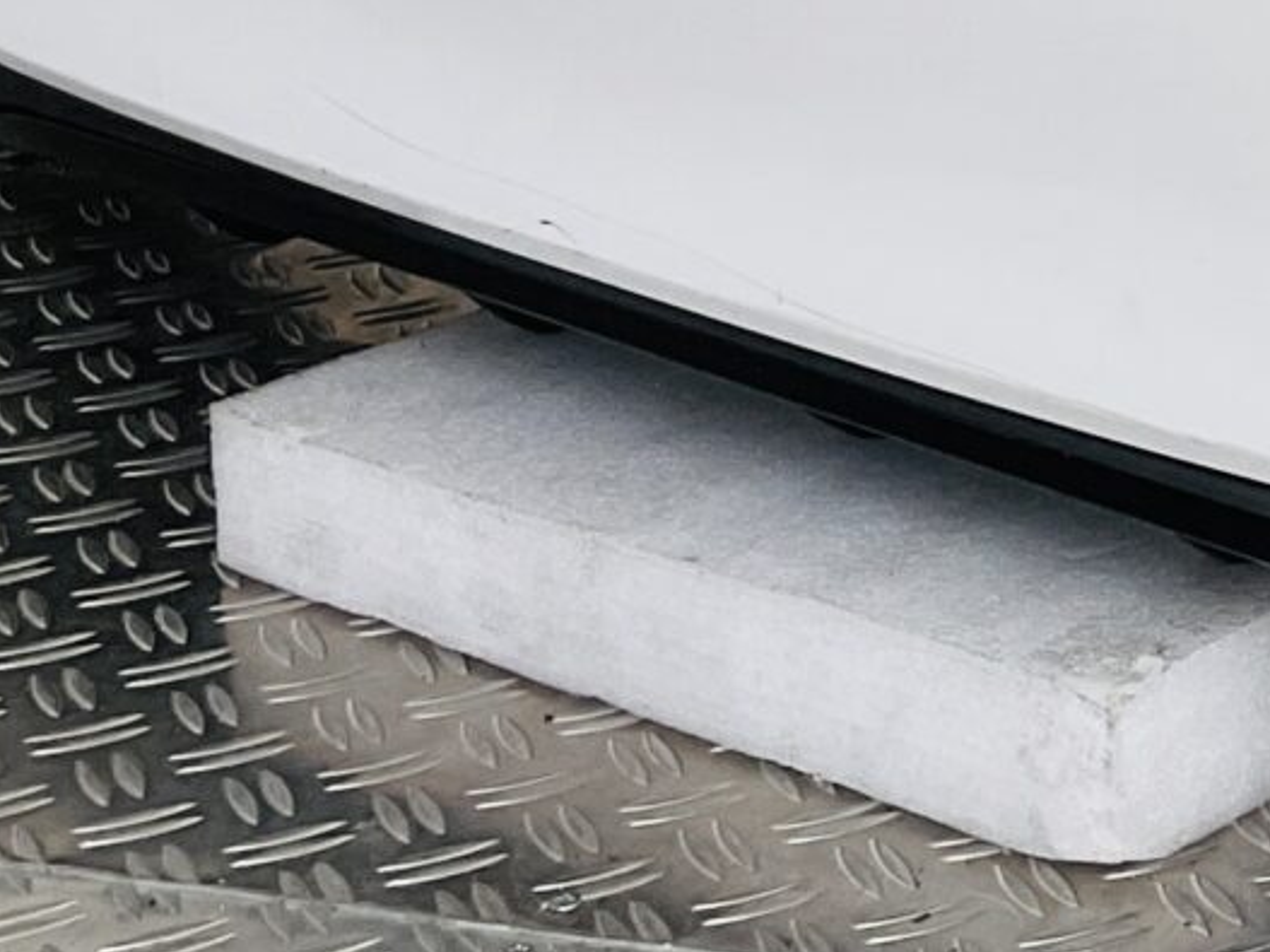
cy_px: -581
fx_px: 5172
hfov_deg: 13.1
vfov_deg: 10.1
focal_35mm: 141
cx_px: 2022
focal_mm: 3
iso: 16
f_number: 1.8
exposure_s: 1/556
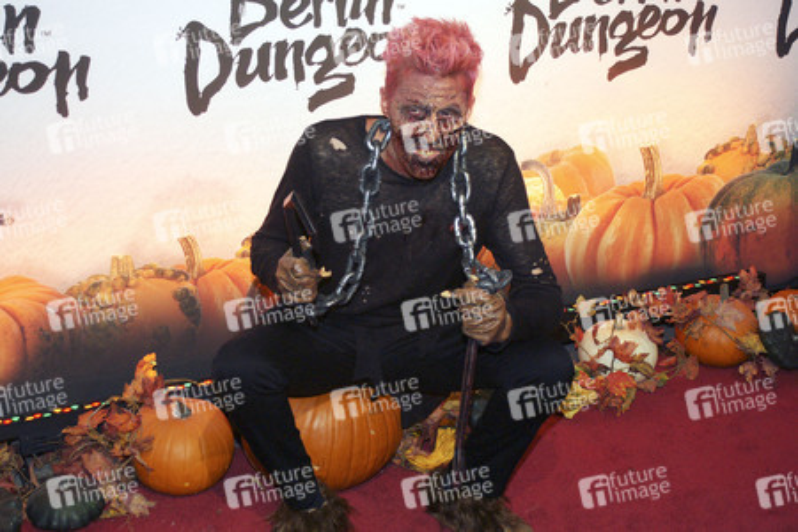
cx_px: 399
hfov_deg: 29.9
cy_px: 266
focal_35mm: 68
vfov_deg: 20.2
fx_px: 1496
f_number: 5.6
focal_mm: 45
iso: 1250
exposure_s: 1/400
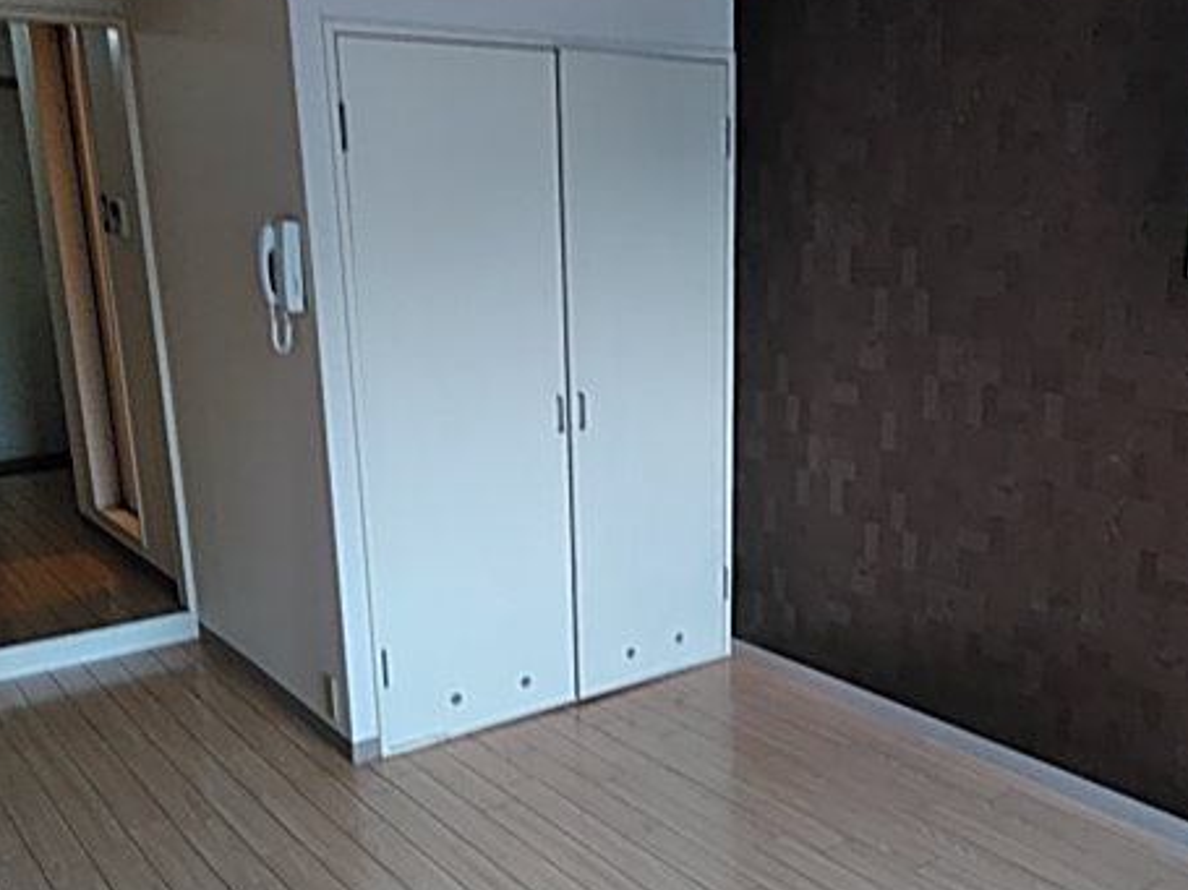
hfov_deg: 48.8
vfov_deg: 37.5
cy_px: 545
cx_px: 684
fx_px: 1304
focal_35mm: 38
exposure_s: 1/30
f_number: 2.2
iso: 72
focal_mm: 3.46
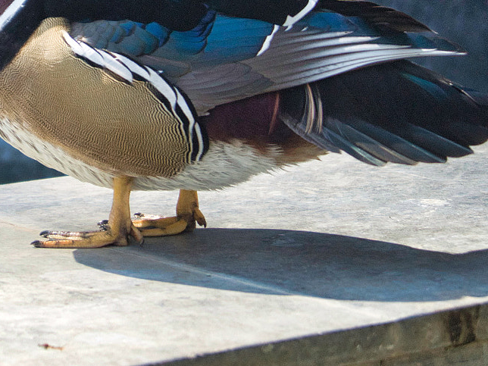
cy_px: -37
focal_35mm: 197
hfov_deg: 10.0
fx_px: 2780
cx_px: -3
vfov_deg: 7.5
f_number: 5.6
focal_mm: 55
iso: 800
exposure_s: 1/500
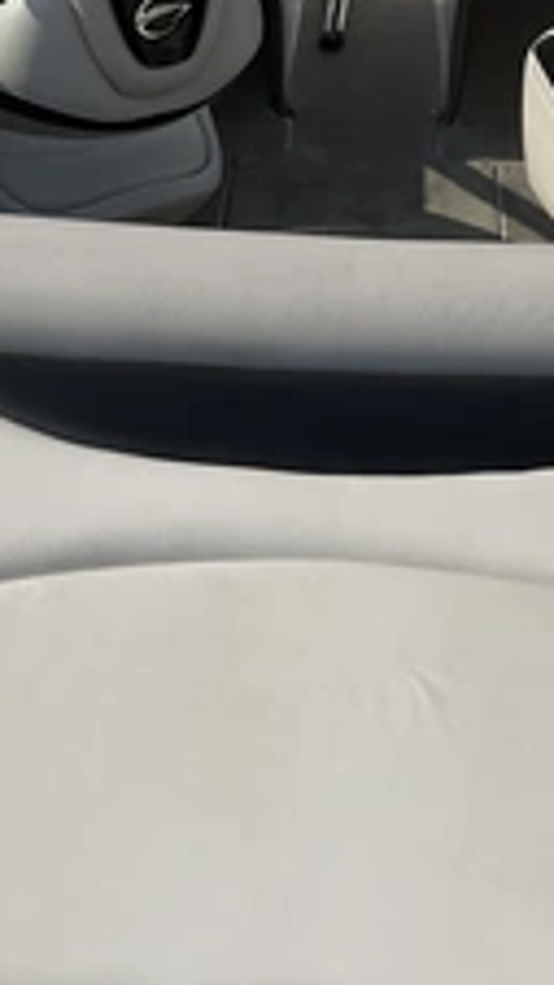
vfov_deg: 37.0
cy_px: 623
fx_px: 1464
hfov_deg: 21.4
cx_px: 345
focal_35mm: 56
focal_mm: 3
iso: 25
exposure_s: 1/5814
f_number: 1.8
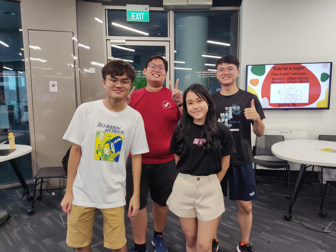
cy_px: 126
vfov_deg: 54.9
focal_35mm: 25
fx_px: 243
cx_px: 168
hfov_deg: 69.4
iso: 129
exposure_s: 1/50
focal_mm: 4.71
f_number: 1.79
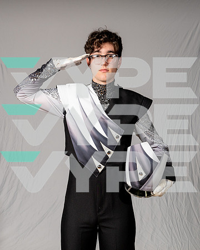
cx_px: 70
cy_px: 125
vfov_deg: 22.6
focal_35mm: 84
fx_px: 625
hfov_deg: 18.1
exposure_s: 1/250
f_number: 7.1
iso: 250
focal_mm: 60
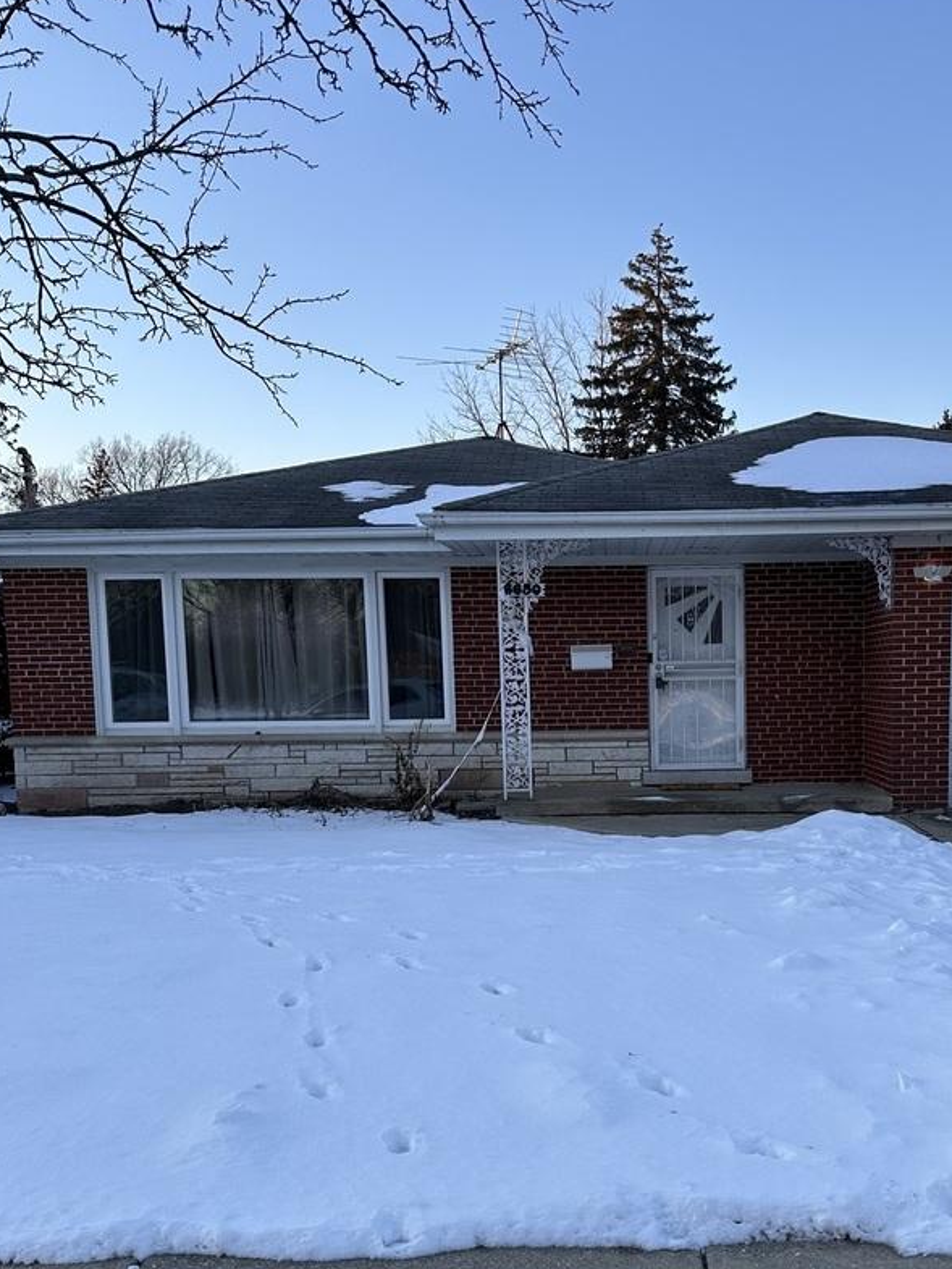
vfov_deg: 54.7
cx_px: 637
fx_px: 1210
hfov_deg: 42.4
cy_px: 799
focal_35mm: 33
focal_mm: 6.86
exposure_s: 1/872
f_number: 1.78
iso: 80
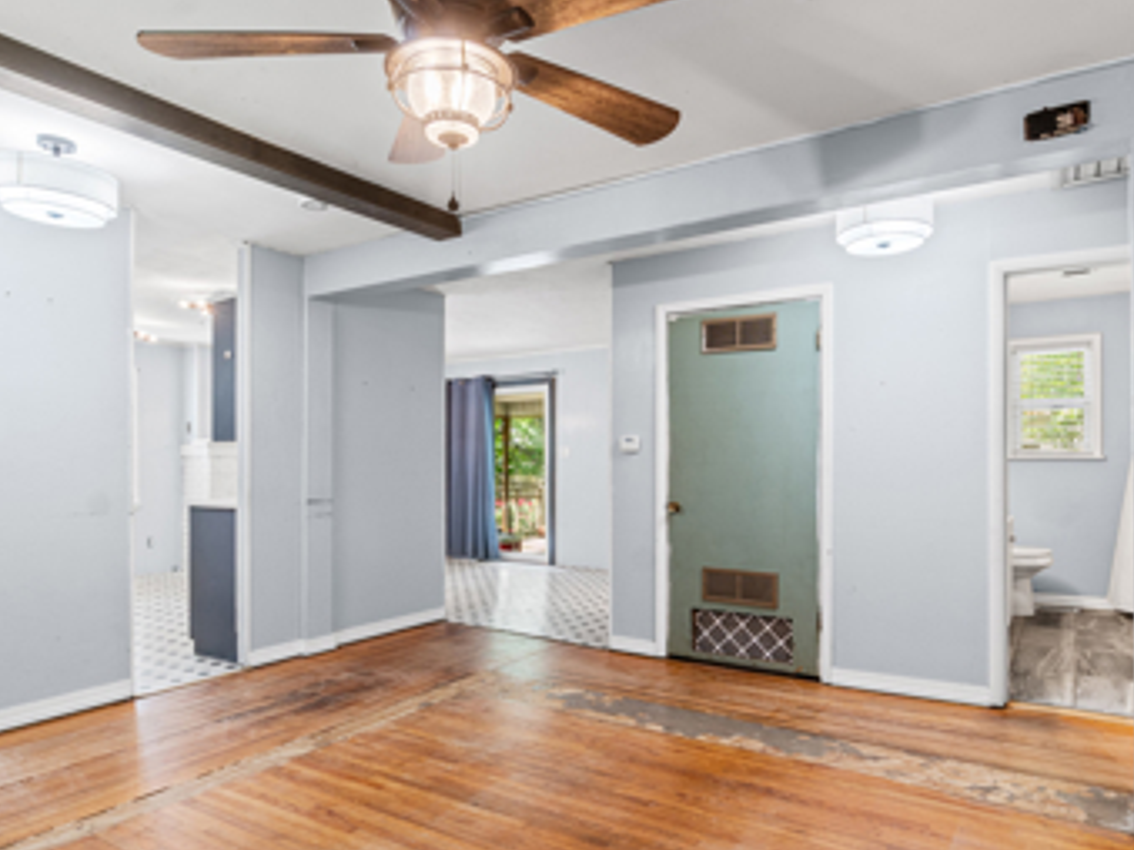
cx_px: 622
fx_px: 753
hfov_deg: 73.8
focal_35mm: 23
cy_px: 469
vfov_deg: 58.7
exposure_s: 1/1.67
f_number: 9
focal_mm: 12
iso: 250
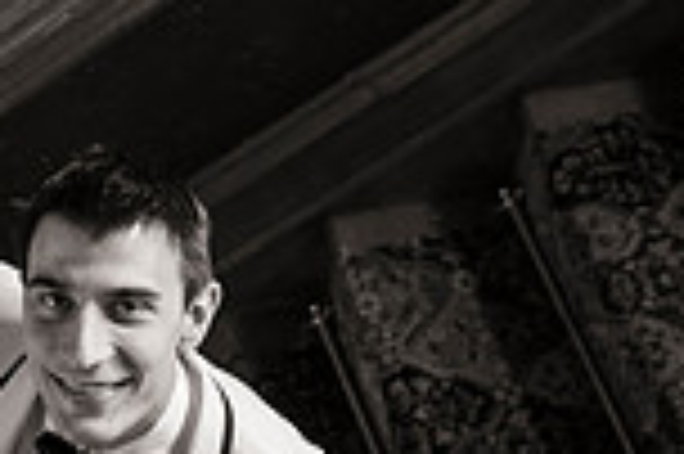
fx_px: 2543
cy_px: 474
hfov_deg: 15.3
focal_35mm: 134
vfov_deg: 10.1
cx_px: 216
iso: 800
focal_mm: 35
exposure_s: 1/40
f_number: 2.8
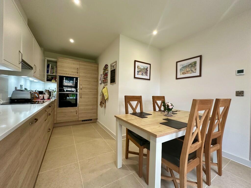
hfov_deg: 102.1
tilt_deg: +0.2
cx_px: 126
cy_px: 94
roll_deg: -1.1
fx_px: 102
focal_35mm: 14
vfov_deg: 85.7
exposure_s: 1/100
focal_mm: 2.22
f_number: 2.2
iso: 200
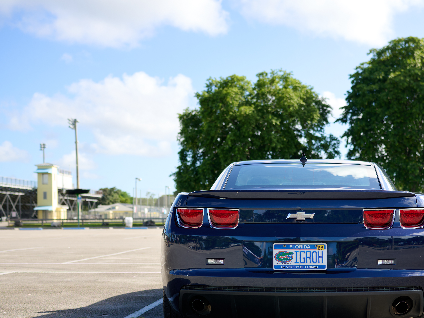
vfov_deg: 27.8
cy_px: 216
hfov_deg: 36.2
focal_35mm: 52
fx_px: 637
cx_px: 300
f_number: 2.8
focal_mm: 35
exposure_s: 1/640
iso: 64
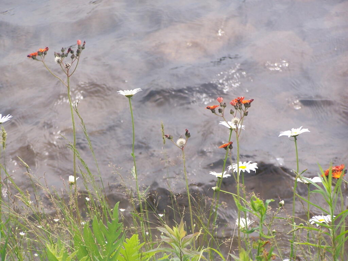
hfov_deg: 11.7
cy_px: 130
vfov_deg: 8.8
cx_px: 174
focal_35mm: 169
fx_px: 1699
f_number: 3.2
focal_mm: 28
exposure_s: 1/400
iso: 80
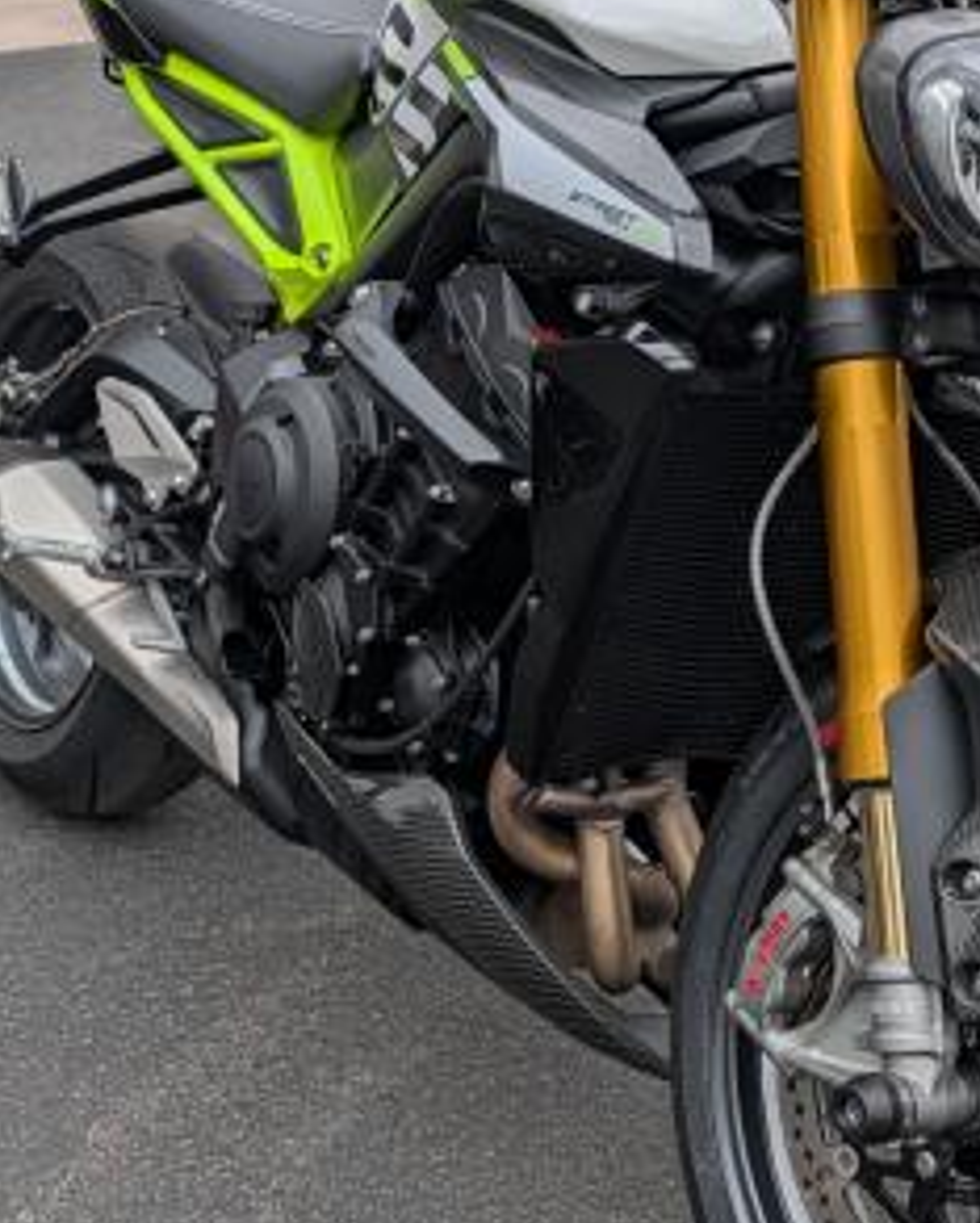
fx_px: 2318
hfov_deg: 23.8
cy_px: 628
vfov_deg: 29.6
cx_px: 588
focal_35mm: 64
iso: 21
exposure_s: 1/773
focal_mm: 6.9
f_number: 1.68
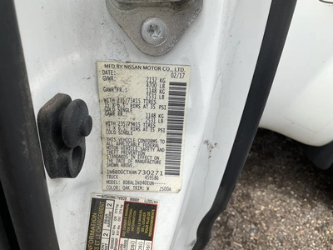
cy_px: 125
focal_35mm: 29
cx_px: 166
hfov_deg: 61.7
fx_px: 279
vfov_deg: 48.2
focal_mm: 3
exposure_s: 1/1035
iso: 25
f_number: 1.8
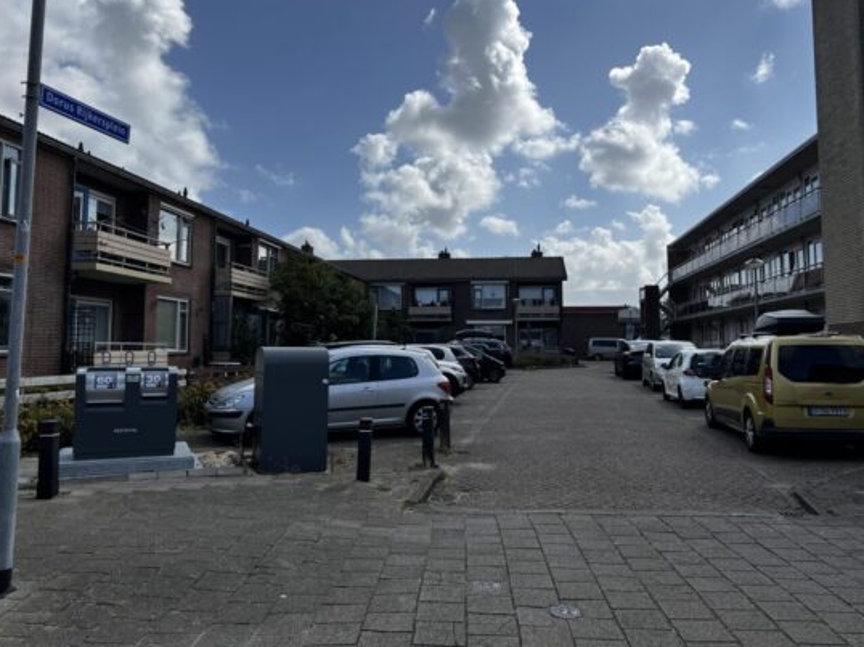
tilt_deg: +4.1
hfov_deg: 61.6
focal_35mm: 29
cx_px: 463
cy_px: 289
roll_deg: +0.0
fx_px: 724
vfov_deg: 48.1
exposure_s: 1/8696
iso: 50
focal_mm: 5.7
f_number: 1.5
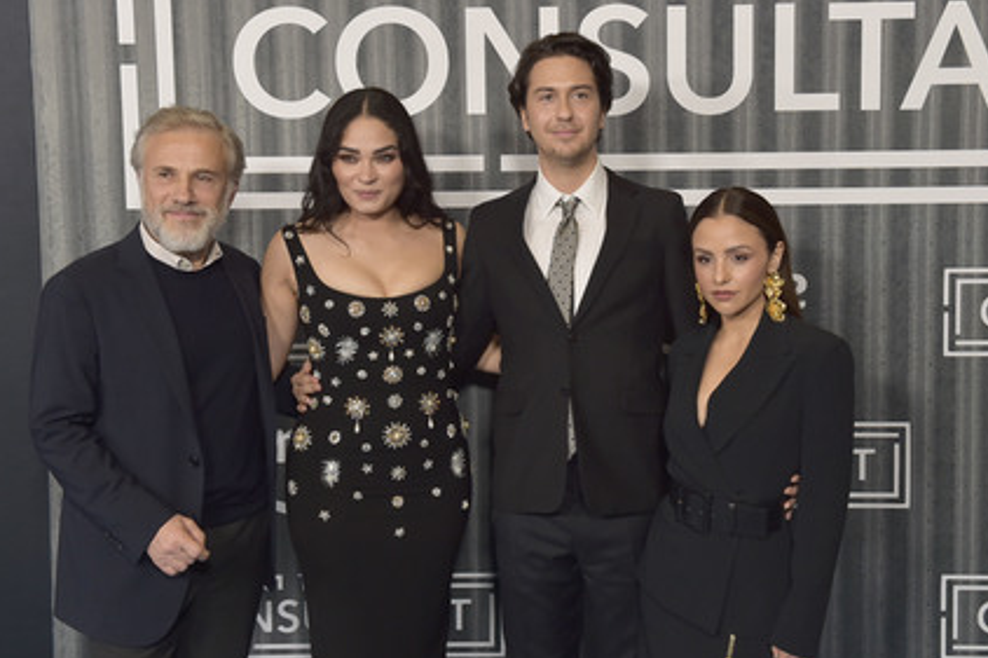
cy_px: 349
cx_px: 480
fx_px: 1317
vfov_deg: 28.0
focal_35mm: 48
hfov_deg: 41.1
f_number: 6.3
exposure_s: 1/250
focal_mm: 45
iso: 2500
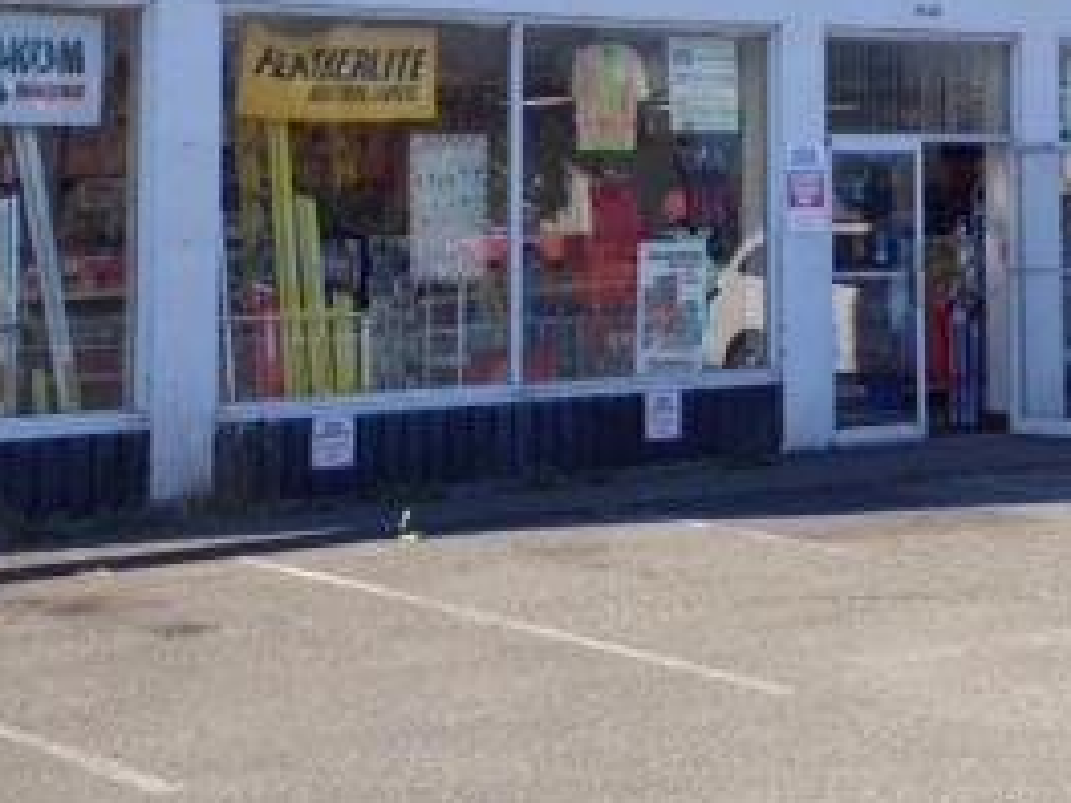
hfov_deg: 23.0
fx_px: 2630
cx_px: 507
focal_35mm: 85
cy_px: 45
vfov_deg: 17.1
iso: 50
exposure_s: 1/480
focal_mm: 4.28
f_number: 2.4
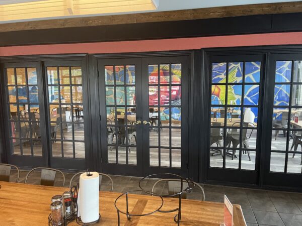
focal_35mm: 26
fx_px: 227
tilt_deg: -8.5
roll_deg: -0.2
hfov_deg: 67.3
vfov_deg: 53.1
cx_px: 151
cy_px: 113
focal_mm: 5.1
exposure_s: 1/40
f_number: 1.6
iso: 500
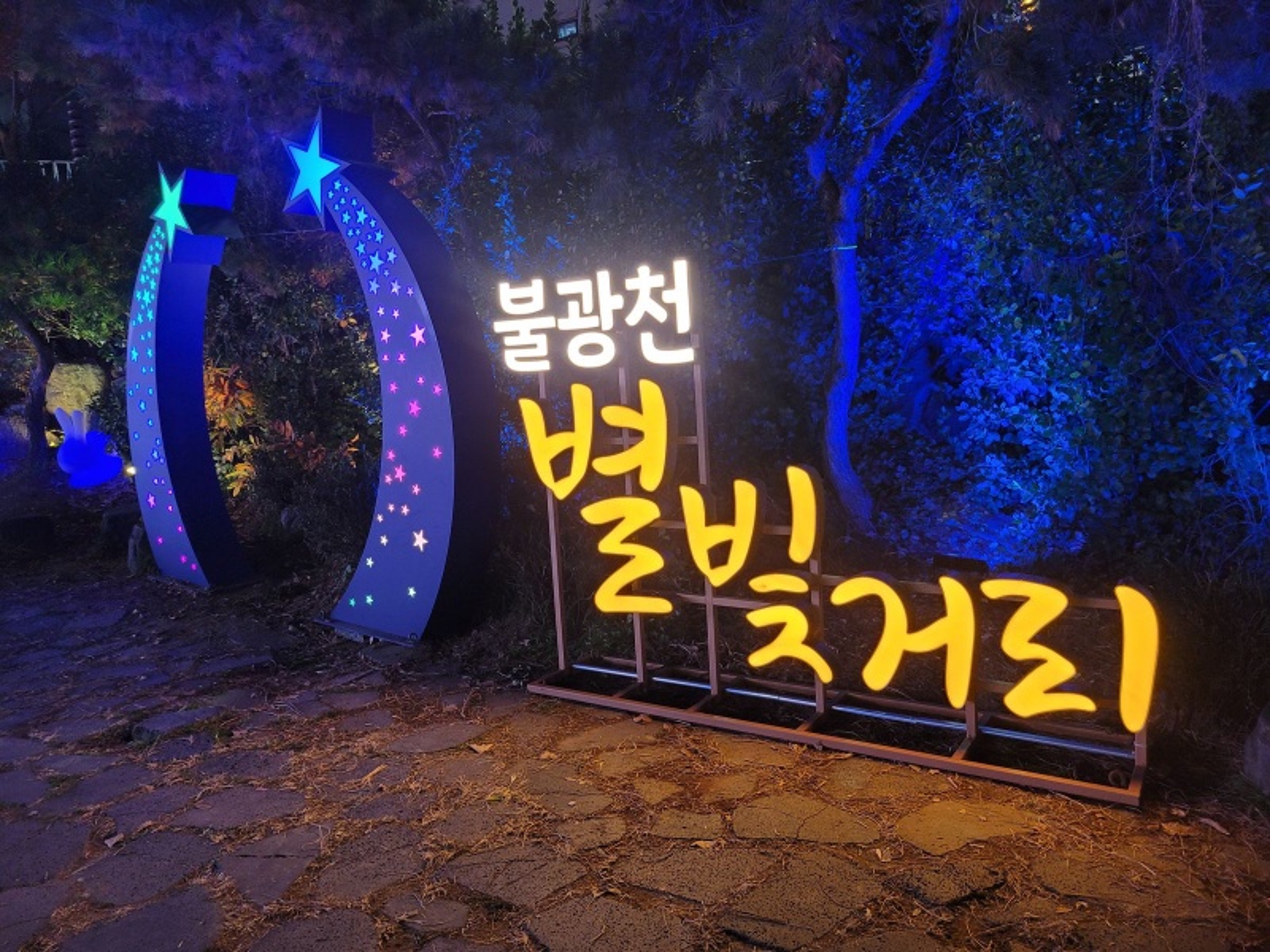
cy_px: 476
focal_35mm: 26
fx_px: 954
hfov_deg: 67.3
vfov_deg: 53.1
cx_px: 635
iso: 250
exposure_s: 1/60
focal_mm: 5.4
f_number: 1.8
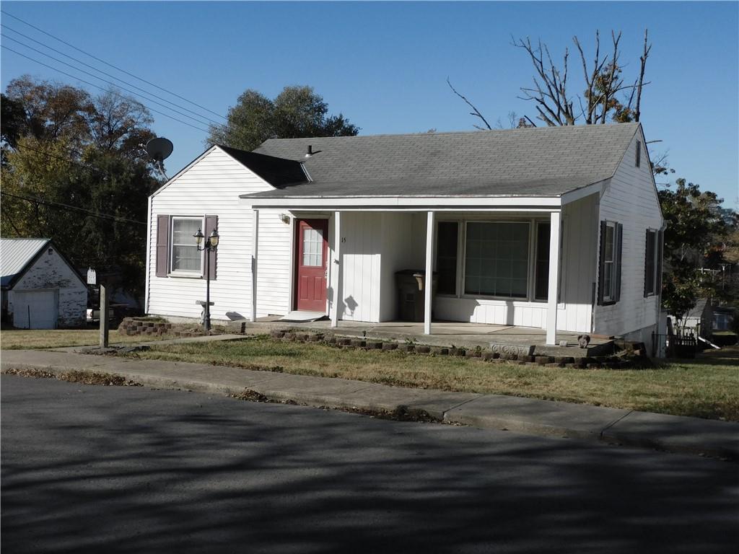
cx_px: 370
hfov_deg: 46.8
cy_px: 277
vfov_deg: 36.0
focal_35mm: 40
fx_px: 854
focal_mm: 7.2
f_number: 3.8
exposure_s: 1/1600
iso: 125
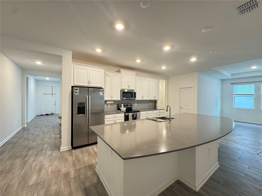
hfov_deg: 102.1
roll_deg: -0.5
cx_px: 131
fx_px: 106
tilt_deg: -0.2
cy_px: 98
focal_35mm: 14
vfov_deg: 85.7
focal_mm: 2.22
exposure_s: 1/60
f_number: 2.2
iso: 320
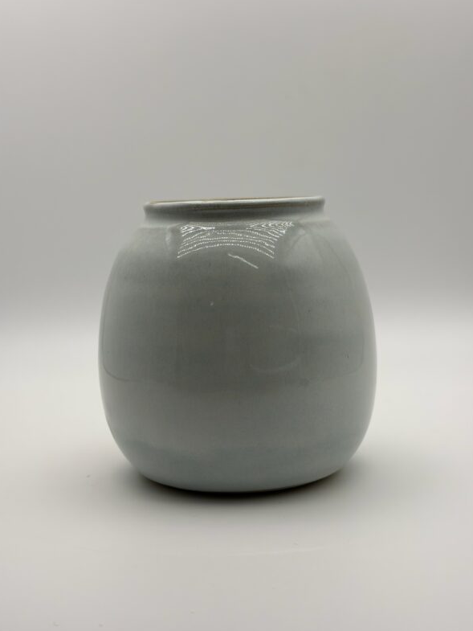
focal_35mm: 53
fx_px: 965
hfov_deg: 27.5
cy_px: 313
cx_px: 237
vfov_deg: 36.2
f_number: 1.6
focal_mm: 5.96
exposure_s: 1/2075
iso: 40
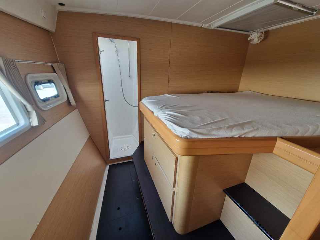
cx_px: 160
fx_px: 120
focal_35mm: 13
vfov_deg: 89.9
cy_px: 120
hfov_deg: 106.2
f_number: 2.2
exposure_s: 1/50
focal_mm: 2.2
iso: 64
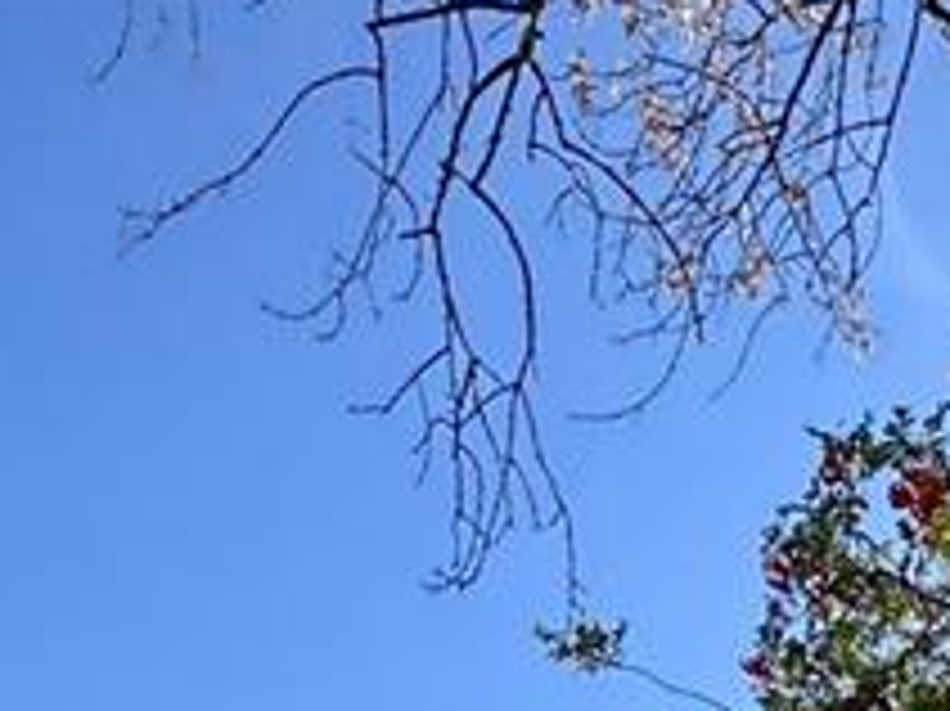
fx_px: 1865
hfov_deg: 27.6
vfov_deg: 14.3
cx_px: 837
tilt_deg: +2.9
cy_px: 1714
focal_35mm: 68
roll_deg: +1.3
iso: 40
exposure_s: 1/379
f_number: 2.2
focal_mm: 2.22
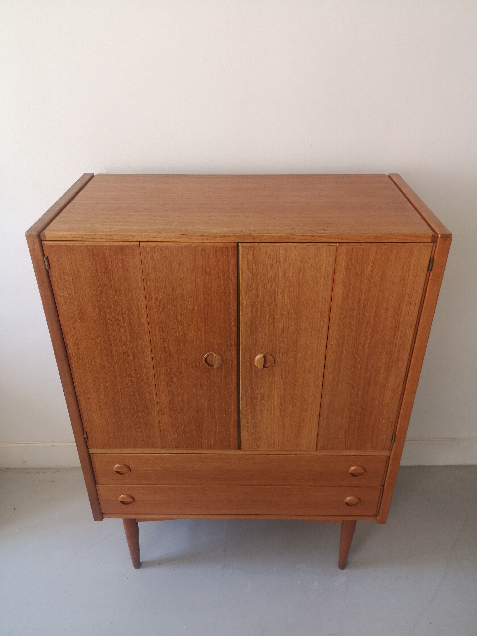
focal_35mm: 27
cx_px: 238
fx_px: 496
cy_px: 318
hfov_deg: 51.4
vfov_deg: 65.3
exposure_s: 1/50
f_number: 1.8
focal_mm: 3.95
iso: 100
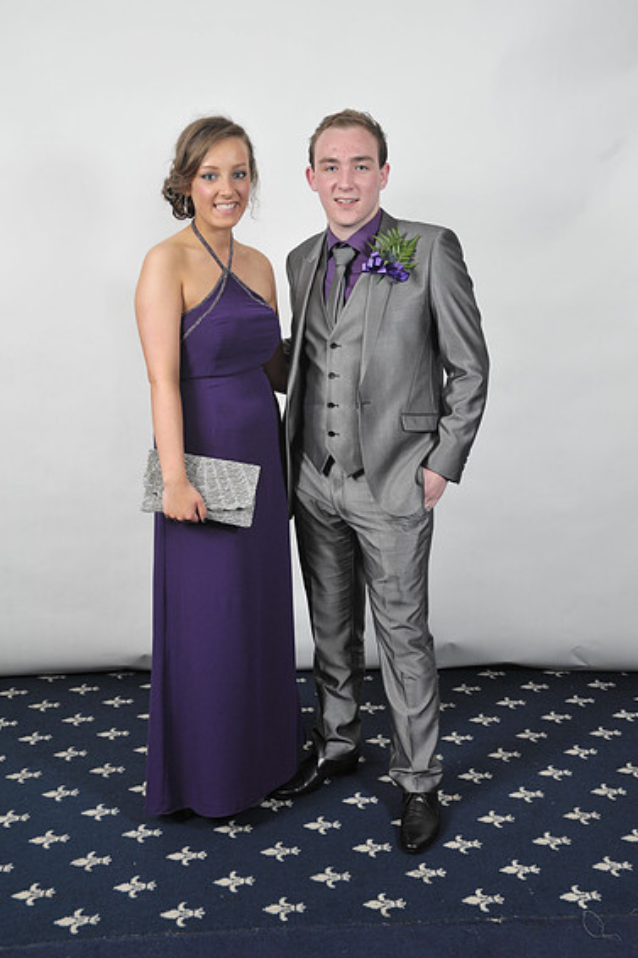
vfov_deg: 45.4
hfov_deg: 31.2
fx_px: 1144
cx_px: 313
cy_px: 486
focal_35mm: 43
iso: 1000
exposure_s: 1/160
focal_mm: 42
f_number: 7.1
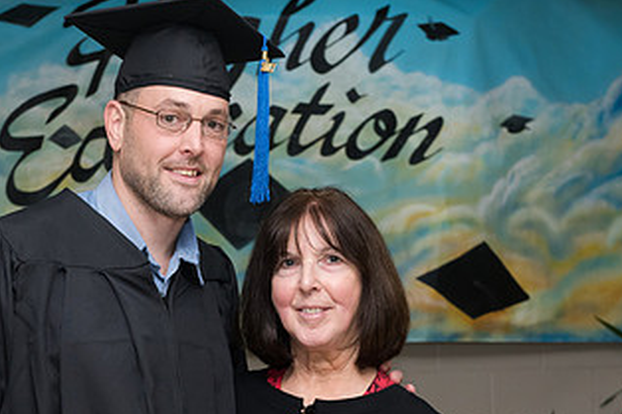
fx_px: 1917
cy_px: 348
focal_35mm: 111
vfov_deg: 12.3
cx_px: 208
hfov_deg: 18.4
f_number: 7.1
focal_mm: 60
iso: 1600
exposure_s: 1/160
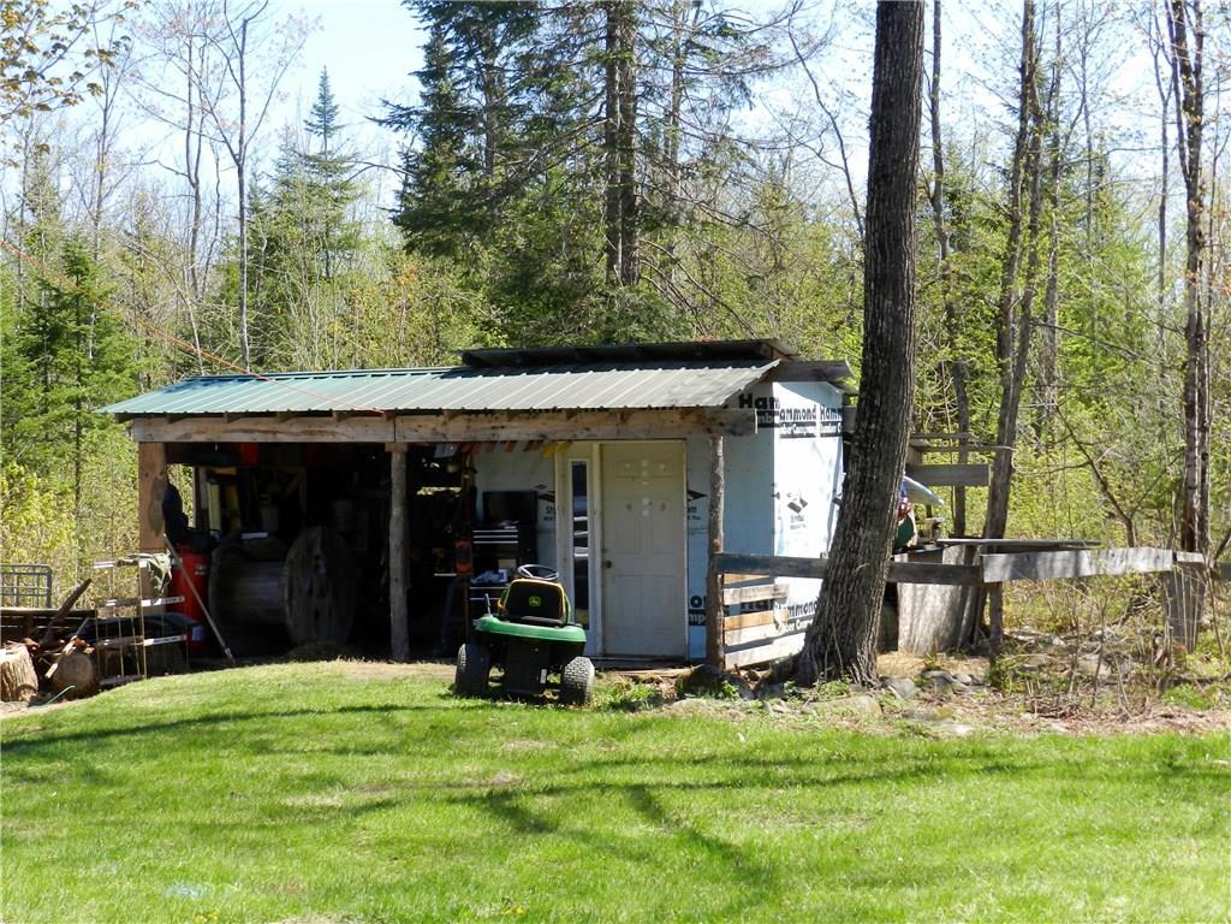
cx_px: 616
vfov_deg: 21.6
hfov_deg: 28.6
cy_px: 462
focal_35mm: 68
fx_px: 2418
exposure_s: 1/250
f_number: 4.7
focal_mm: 12.1
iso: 160
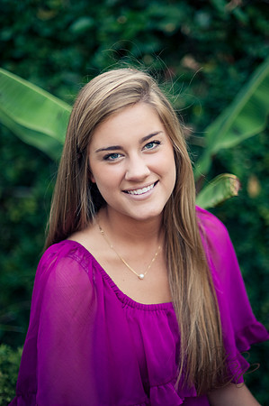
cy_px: 203
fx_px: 955
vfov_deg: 23.9
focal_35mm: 85
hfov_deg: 16.0
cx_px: 134
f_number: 1.8
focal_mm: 85
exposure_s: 1/400
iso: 250
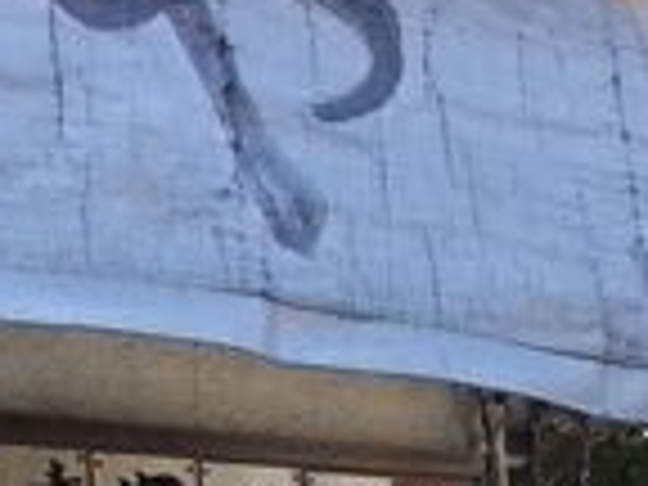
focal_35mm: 129
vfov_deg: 10.3
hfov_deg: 15.3
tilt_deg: +2.7
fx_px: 2415
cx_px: 230
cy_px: 1089
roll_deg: +2.0
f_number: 2.2
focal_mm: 4.15
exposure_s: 1/120
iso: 32
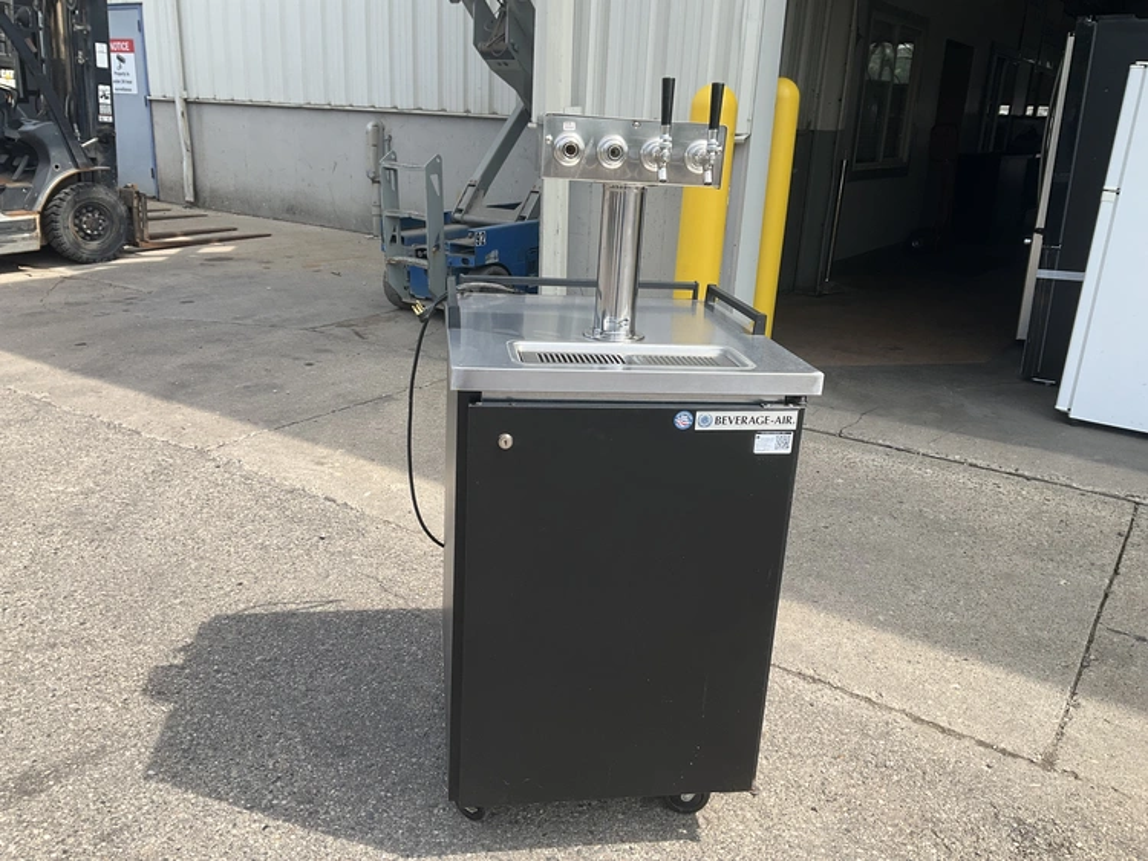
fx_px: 962
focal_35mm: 29
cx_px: 574
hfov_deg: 61.6
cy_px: 430
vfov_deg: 48.3
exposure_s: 1/912
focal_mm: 3
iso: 25
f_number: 1.8
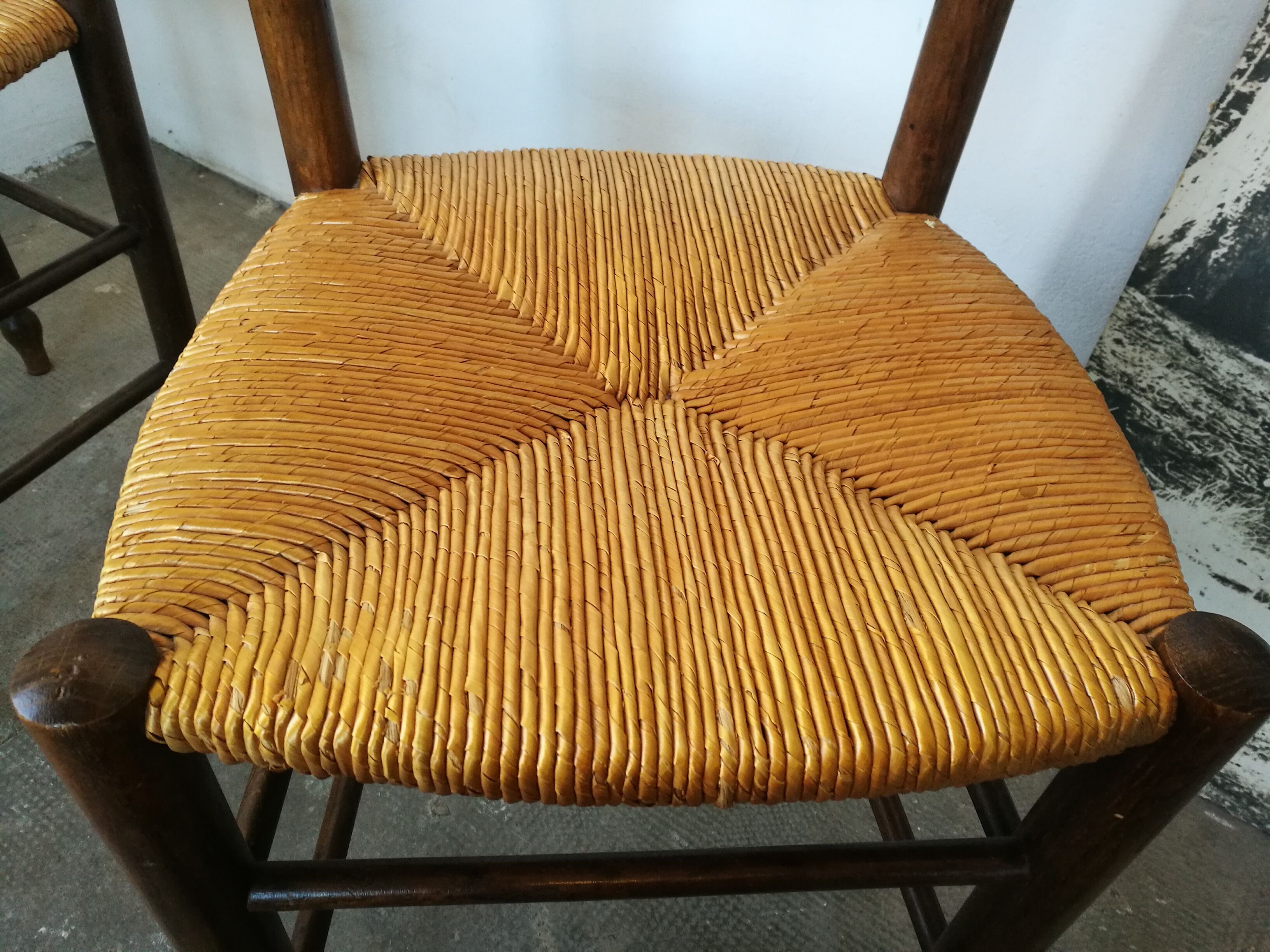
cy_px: 476
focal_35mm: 27
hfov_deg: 65.3
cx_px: 635
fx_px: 991
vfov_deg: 51.4
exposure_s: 1/40
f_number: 2.2
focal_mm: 4.5
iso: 160
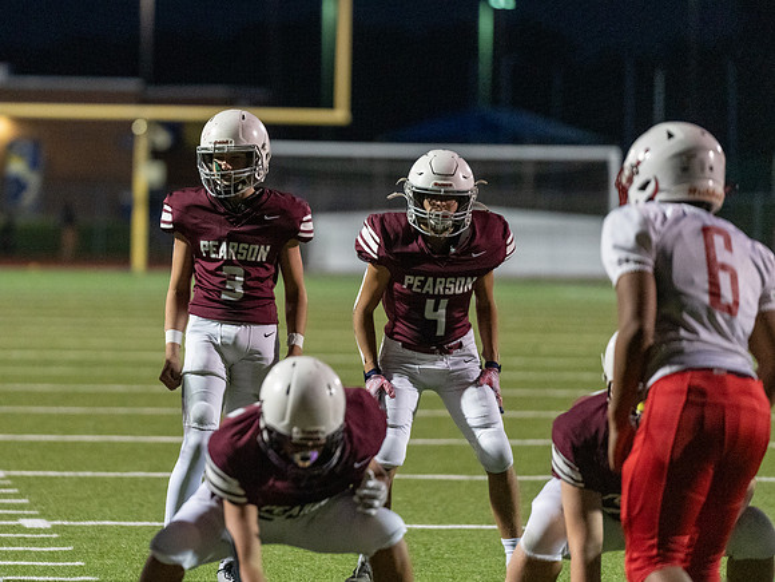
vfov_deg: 5.5
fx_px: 6038
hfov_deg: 7.3
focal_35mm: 270
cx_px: 259
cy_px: 235
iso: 8000
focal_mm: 200
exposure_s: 1/1000
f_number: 2.8
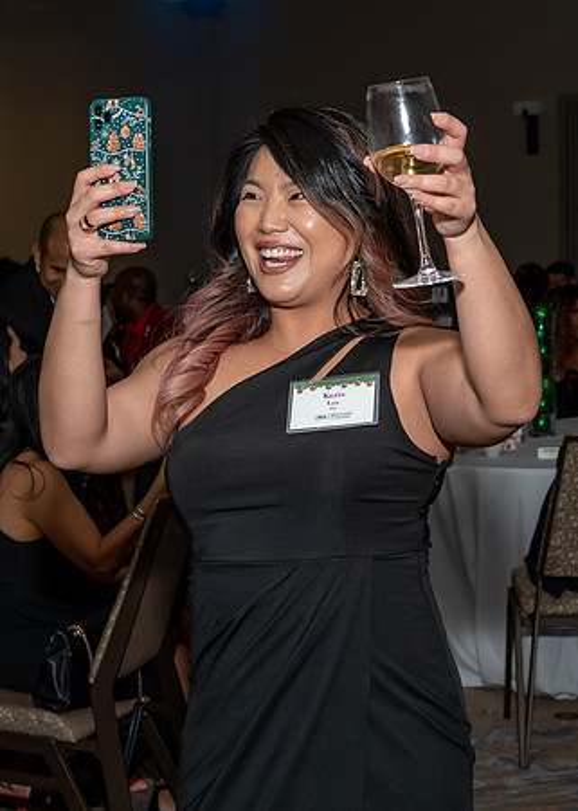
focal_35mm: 76
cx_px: 324
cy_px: 399
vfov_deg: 26.2
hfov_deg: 18.8
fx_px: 1742
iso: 400
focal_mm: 32
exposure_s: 1/250
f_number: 5.6
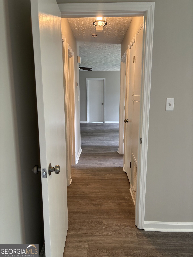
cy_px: 128
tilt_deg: -9.7
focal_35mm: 26
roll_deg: -0.1
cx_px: 96
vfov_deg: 67.3
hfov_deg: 53.1
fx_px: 193
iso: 125
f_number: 1.6
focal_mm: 5.96
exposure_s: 1/60
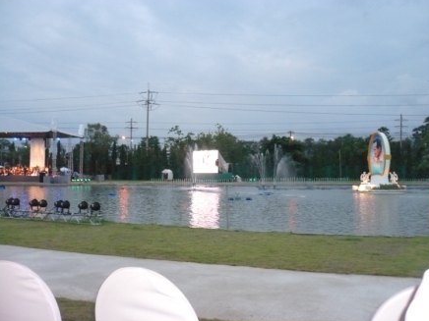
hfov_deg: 51.4
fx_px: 446
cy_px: 159
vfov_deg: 39.7
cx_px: 218
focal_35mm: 36
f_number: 2.8
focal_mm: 5.8
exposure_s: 1/30
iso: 320
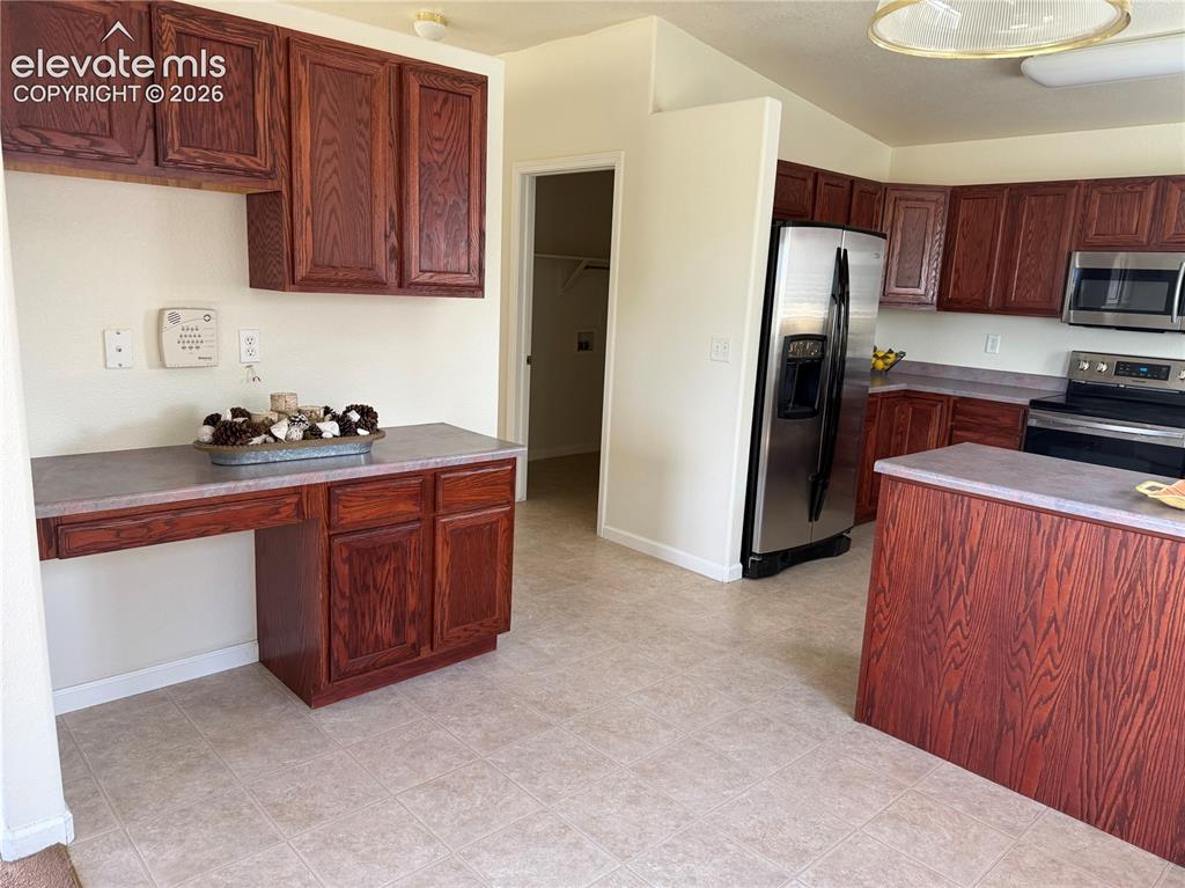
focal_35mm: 24
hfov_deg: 71.6
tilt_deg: -10.4
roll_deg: -2.8
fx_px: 821
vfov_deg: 56.8
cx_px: 592
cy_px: 444
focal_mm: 6.76
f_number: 1.78
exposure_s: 1/121
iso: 200
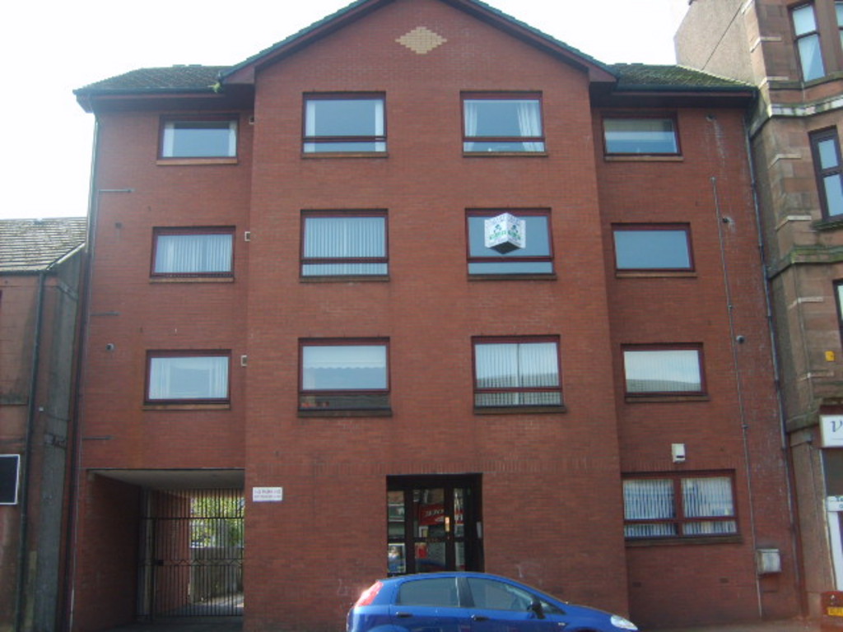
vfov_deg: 40.7
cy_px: 316
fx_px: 852
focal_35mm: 35
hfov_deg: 52.6
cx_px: 422
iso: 50
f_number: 2.8
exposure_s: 1/350
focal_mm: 5.8
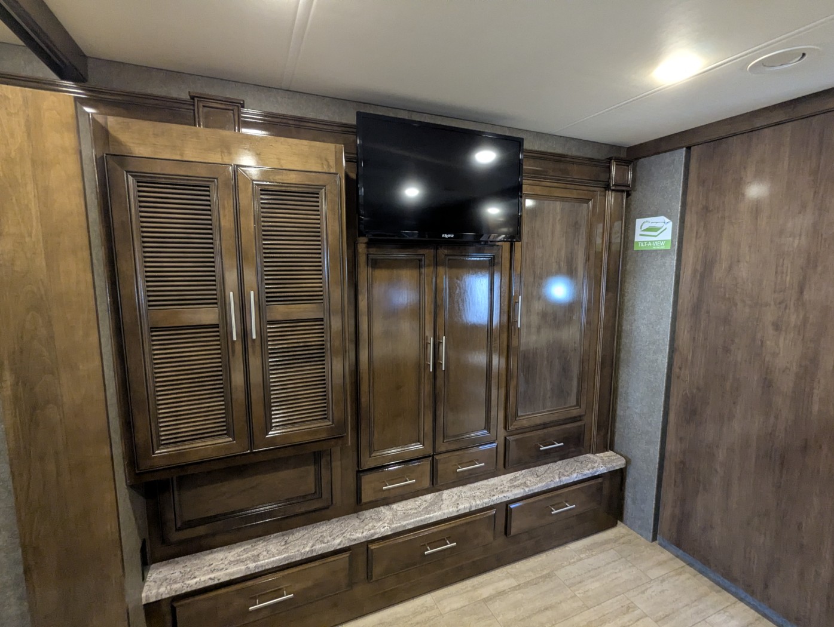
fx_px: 386
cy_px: 314
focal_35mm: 16
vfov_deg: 78.2
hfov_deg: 94.4
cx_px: 417
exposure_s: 1/29.2
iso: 389
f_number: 2.2
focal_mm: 2.35
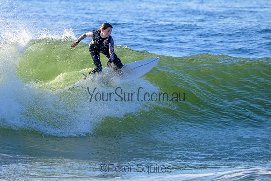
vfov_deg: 1.3
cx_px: 85
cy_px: 71
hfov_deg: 1.9
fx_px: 8267
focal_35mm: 1098
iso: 1600
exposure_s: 1/2000
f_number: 11
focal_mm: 800
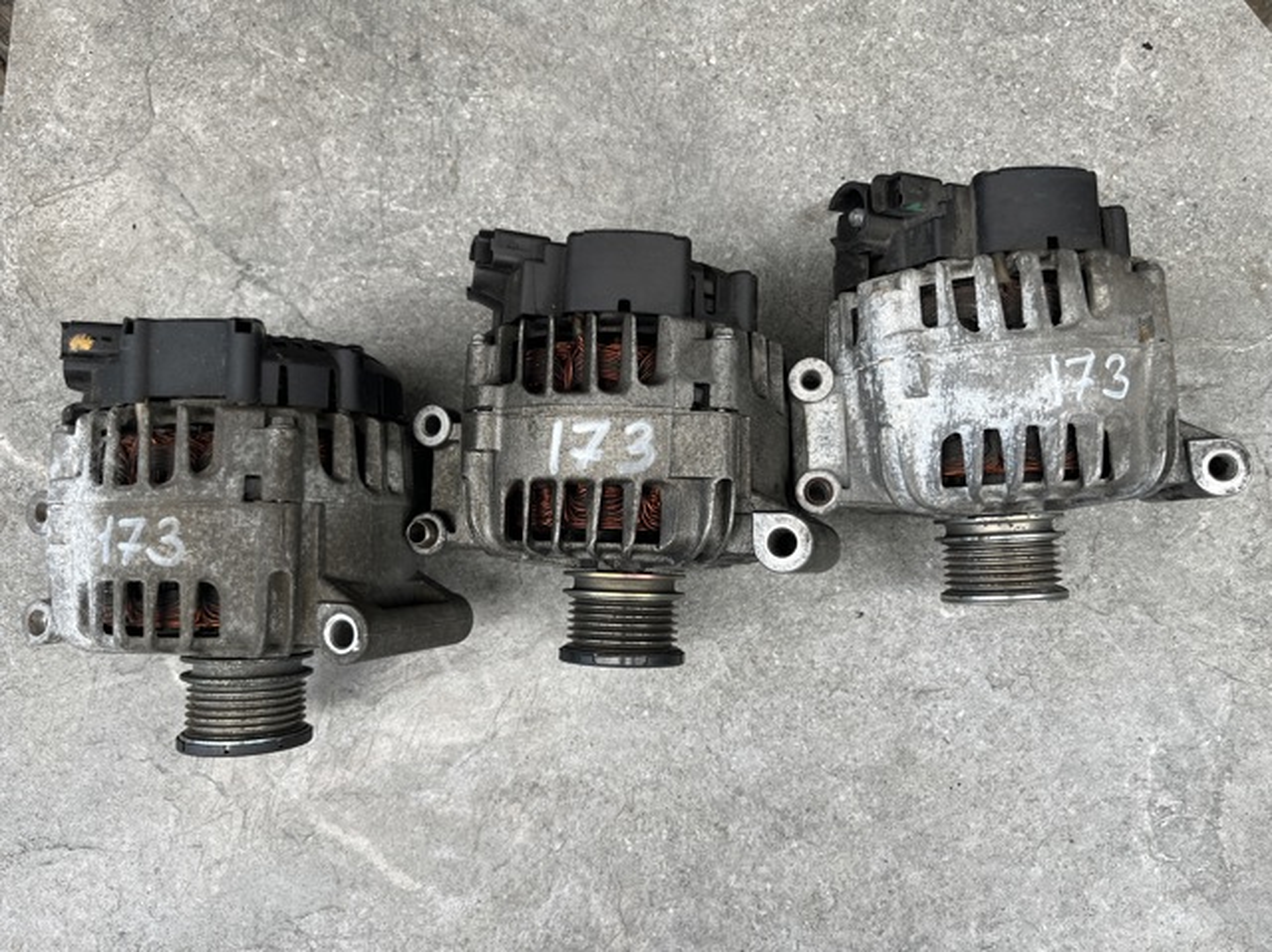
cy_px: 476
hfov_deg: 67.3
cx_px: 636
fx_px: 955
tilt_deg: -78.5
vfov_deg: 53.0
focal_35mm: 26
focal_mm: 5.1
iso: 50
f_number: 1.6
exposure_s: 1/457
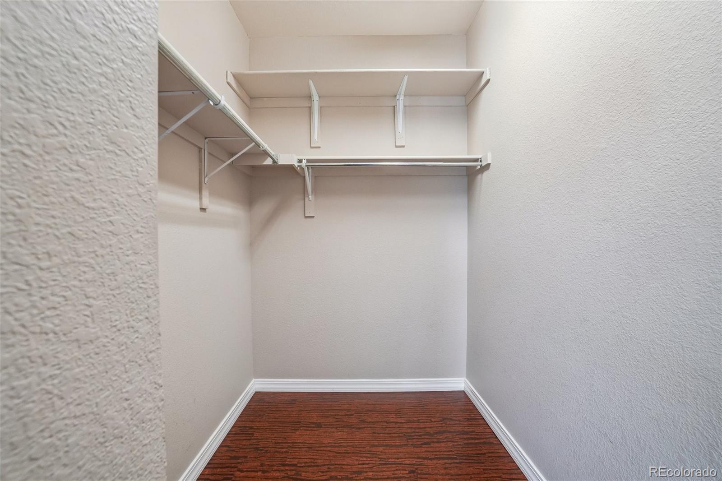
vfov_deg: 77.3
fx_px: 301
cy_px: 240
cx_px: 361
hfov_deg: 100.4
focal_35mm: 15
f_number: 8
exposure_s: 1/15
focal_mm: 10
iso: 400
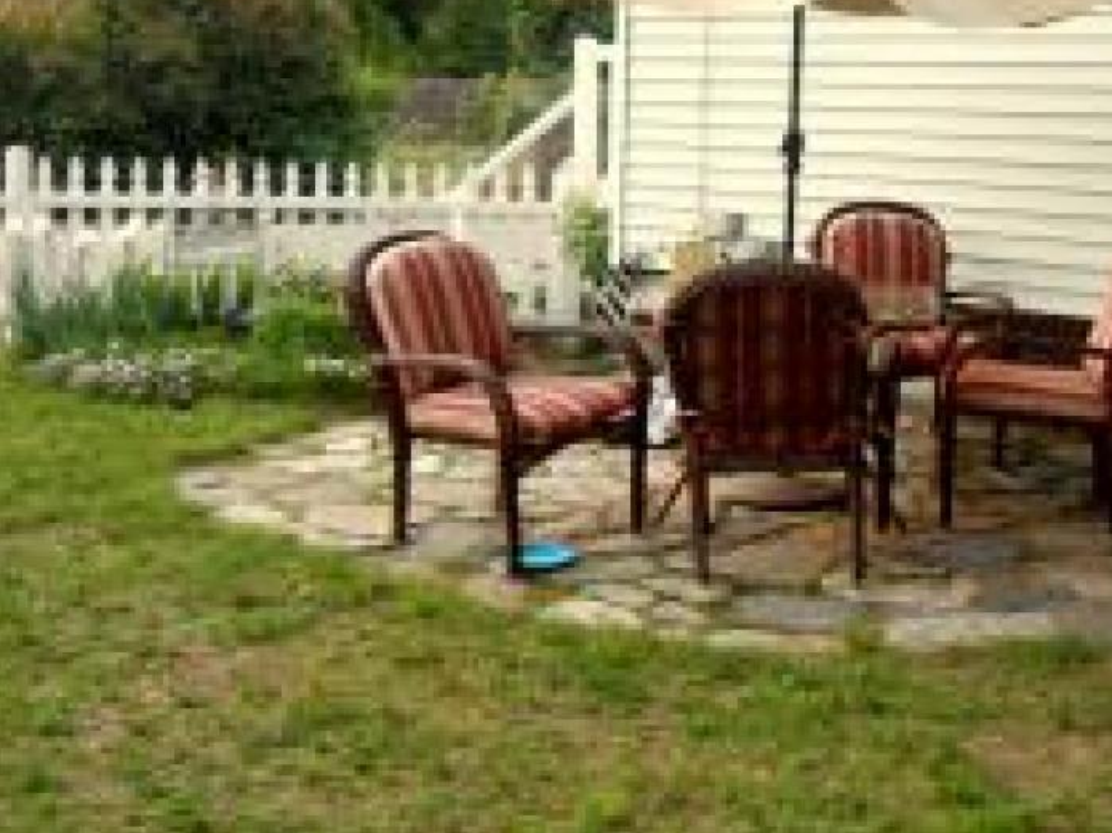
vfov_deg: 25.9
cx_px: 690
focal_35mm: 56
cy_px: 236
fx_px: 1799
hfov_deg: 34.2
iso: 160
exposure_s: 1/30
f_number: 4.2
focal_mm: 6.8
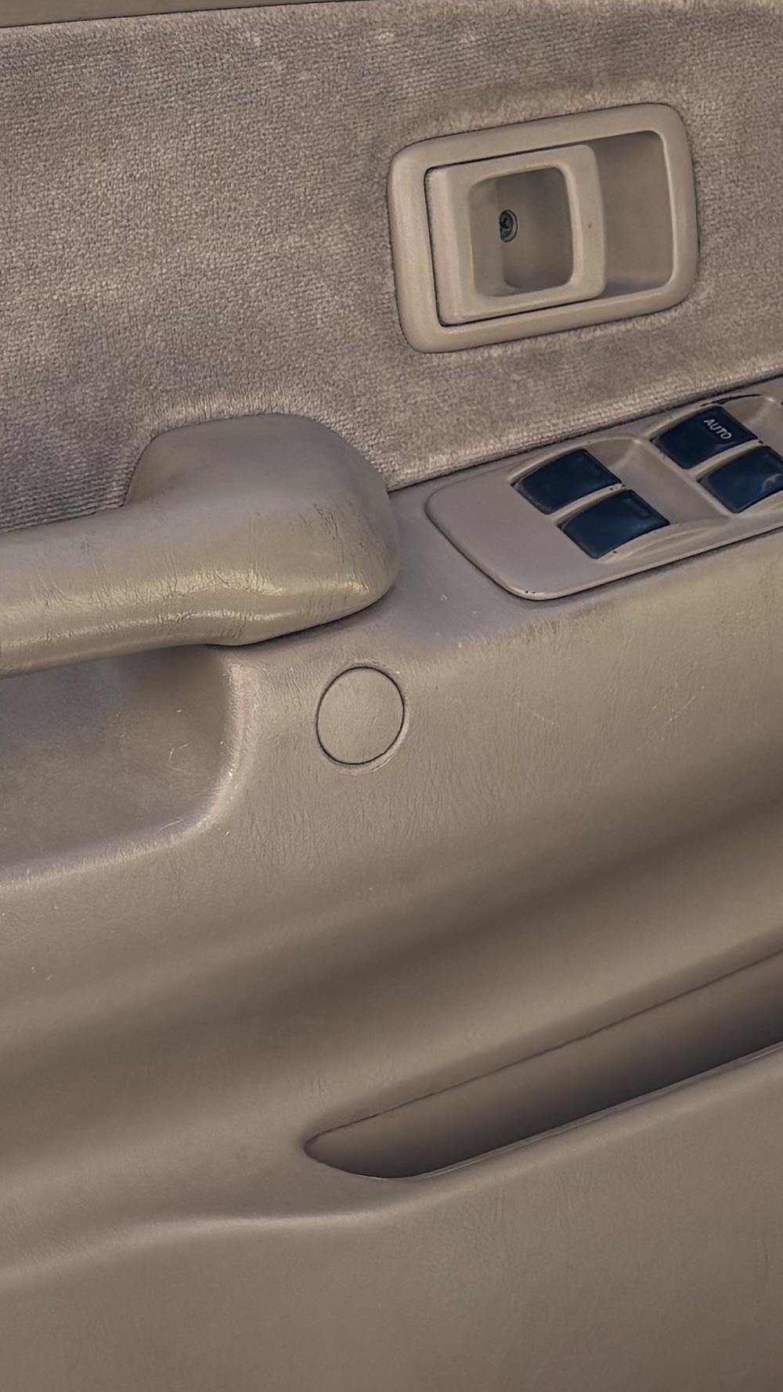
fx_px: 3359
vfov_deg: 23.3
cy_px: 410
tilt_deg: -14.6
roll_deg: +6.1
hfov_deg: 13.2
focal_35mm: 91
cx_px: 138
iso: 50
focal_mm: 5.96
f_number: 1.6
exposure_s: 1/1381
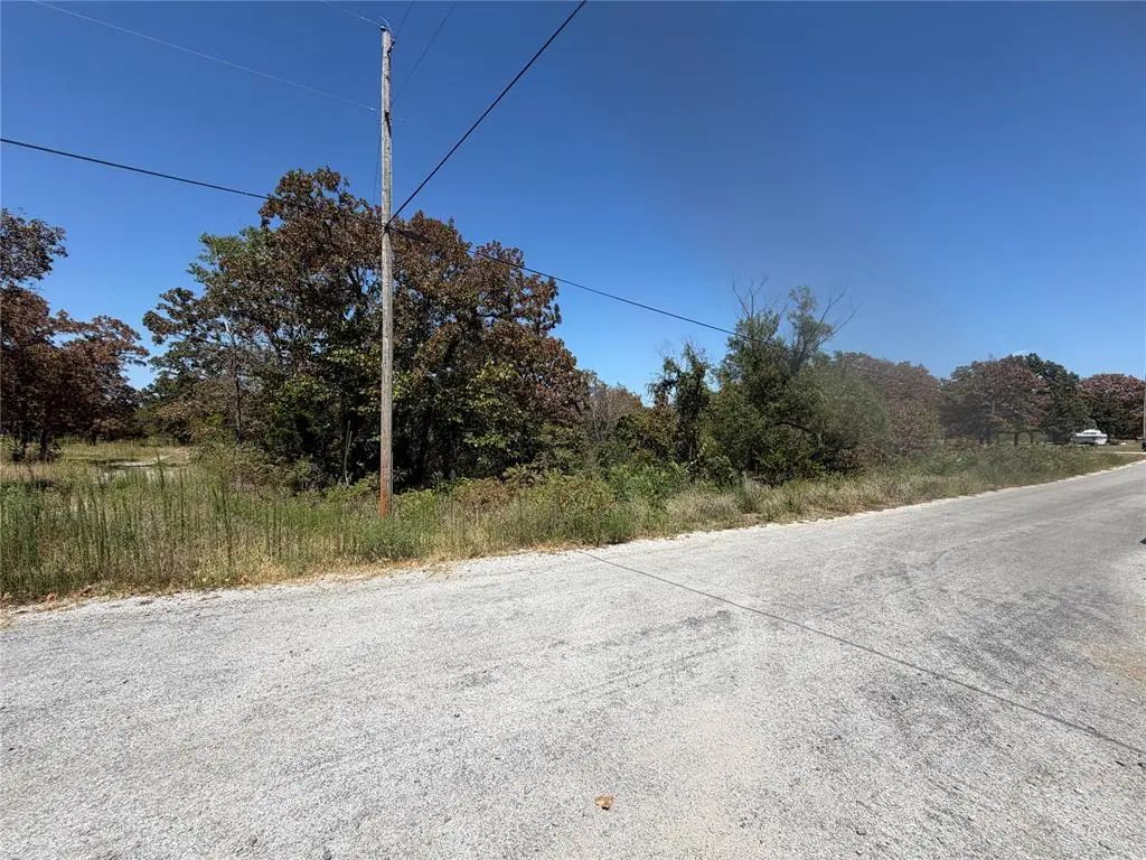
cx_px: 573
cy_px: 430
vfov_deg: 85.7
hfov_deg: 102.1
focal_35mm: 14
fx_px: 463
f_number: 2.2
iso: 20
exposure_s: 1/901
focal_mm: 2.22
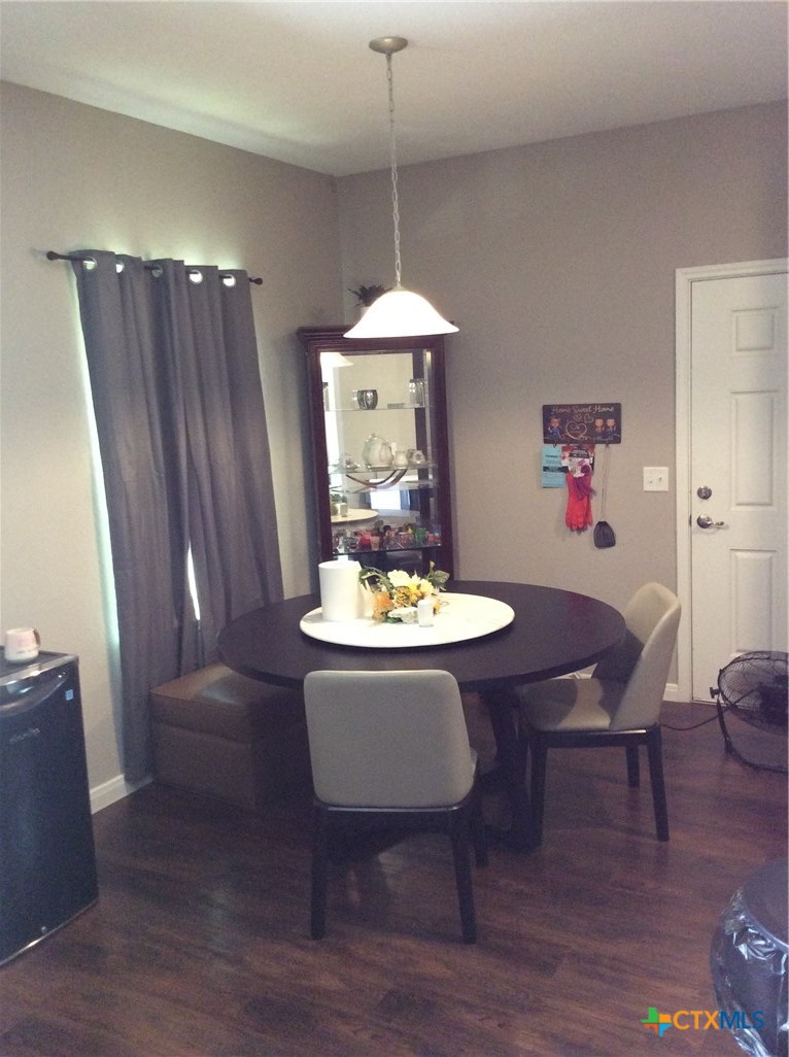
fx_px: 975
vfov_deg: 56.9
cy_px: 528
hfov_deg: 44.0
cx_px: 394
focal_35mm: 32
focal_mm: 3.3
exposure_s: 1/24
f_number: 2.4
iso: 200
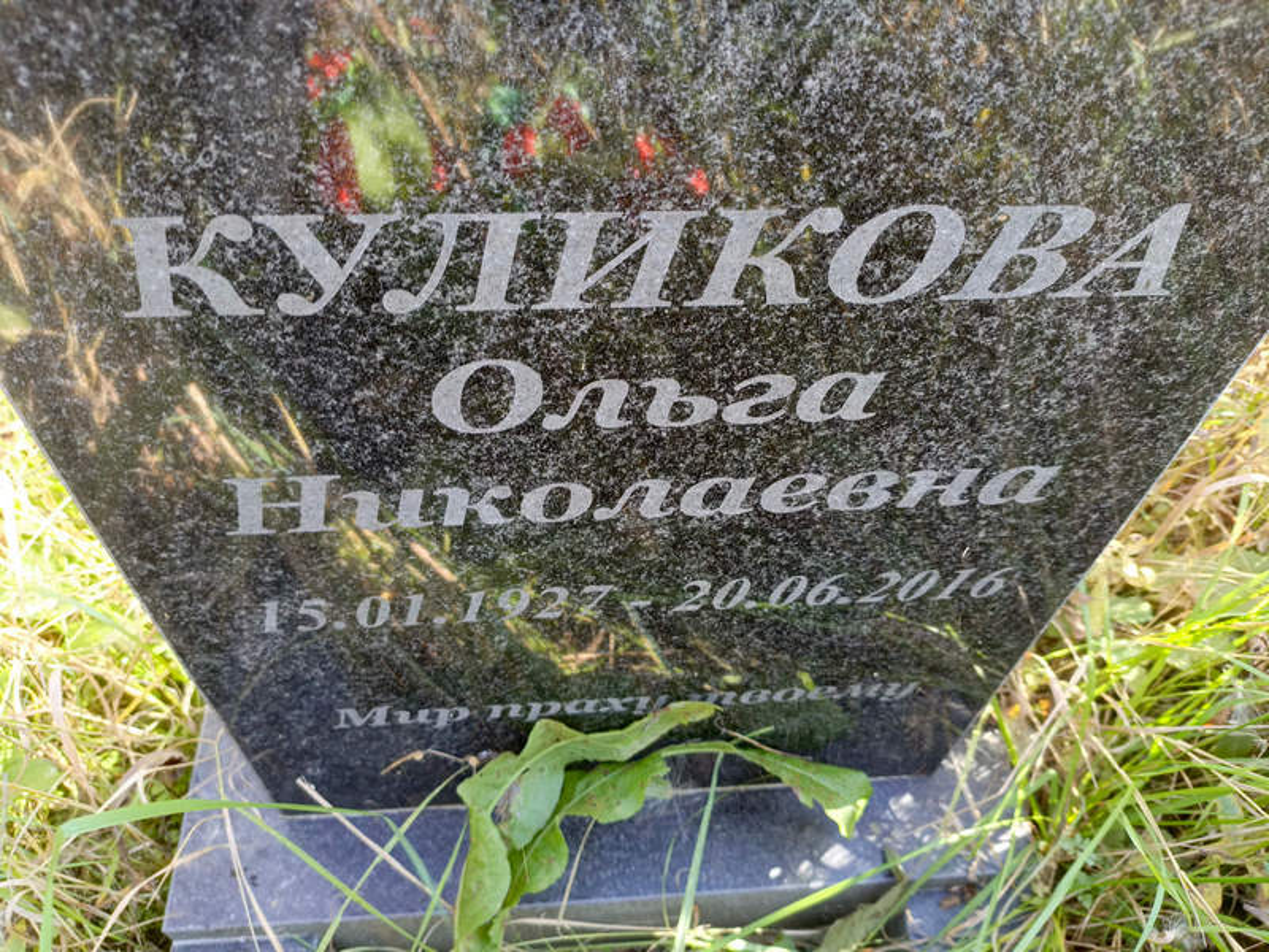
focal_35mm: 25
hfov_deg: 69.4
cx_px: 634
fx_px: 916
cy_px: 476
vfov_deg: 54.9
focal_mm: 4.76
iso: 183
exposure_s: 1/50
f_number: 1.69
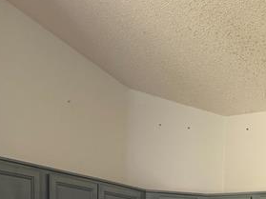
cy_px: 344
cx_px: 283
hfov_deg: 21.3
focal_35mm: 88
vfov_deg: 14.9
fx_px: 676
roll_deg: -2.4
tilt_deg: -4.4
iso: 200
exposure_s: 1/121
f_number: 1.78
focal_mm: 6.76
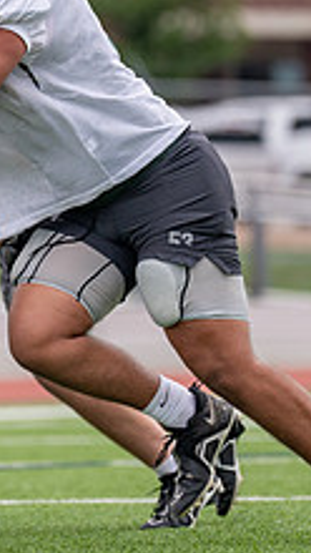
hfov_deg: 2.0
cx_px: -23
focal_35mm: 604
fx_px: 8841
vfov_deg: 3.6
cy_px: 90
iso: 250
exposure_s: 1/2500
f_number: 2.8
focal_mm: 200
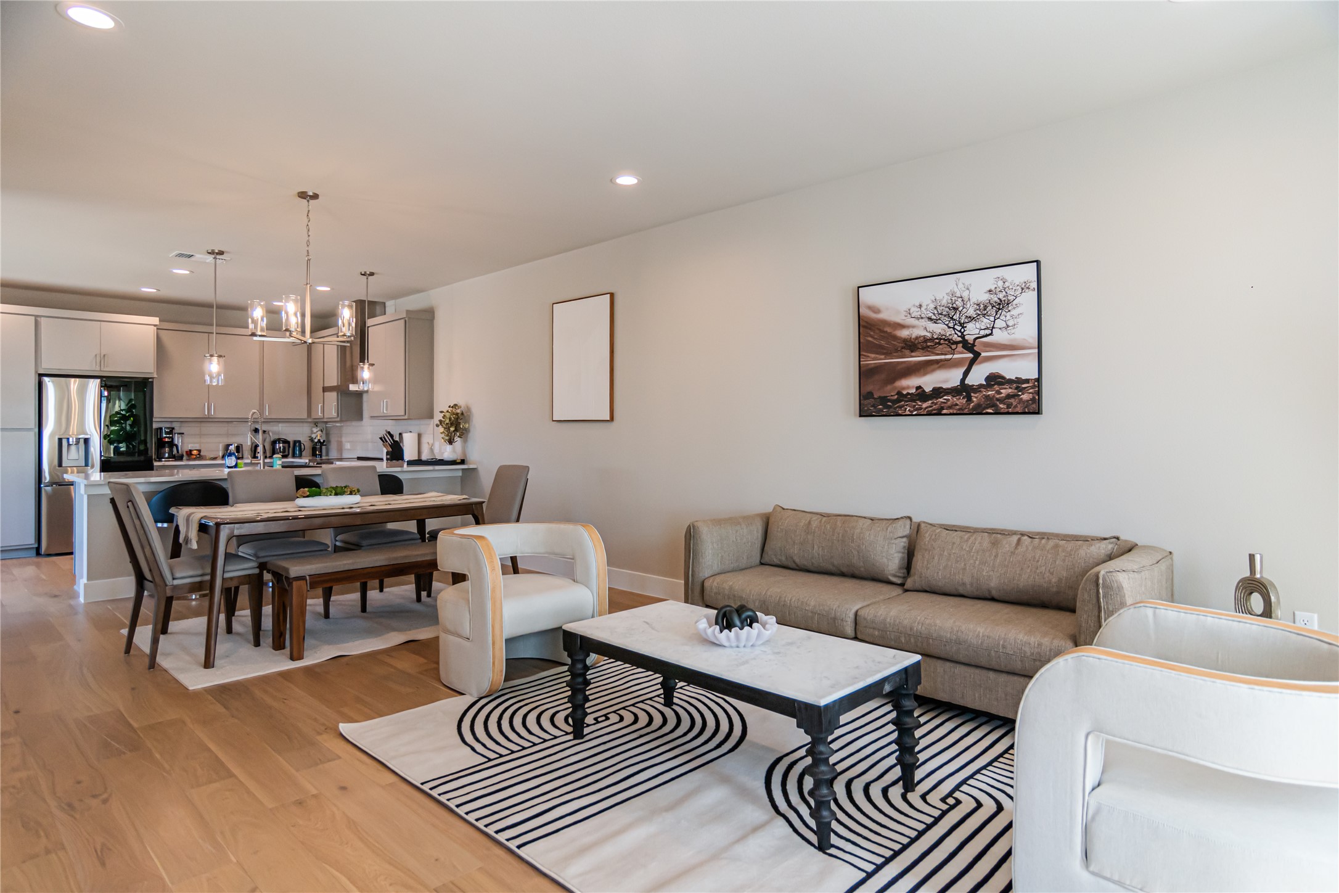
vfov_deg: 67.4
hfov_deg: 90.0
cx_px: 670
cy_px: 446
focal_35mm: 18
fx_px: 669
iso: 400
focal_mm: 12
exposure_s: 1/250
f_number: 4
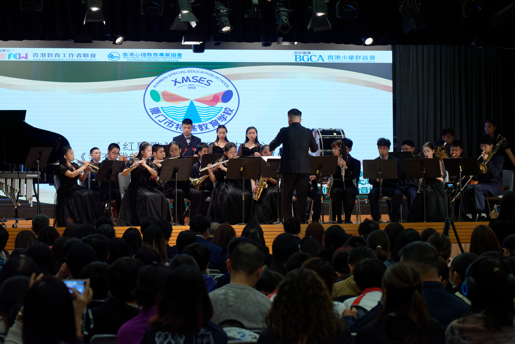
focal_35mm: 125
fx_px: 1789
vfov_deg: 11.0
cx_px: 258
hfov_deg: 16.4
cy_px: 172
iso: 8000
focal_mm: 125
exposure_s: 1/400
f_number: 8
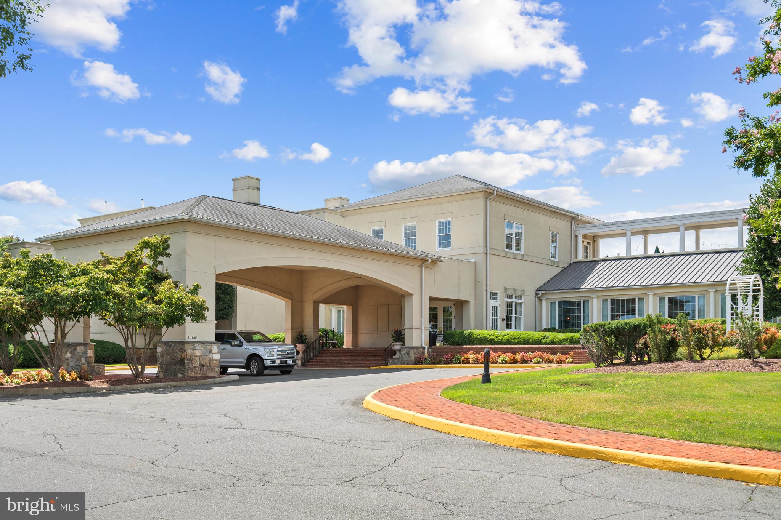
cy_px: 260
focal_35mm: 35
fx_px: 759
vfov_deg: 37.8
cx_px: 390
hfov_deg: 54.4
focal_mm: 35
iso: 400
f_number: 8
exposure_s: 1/250
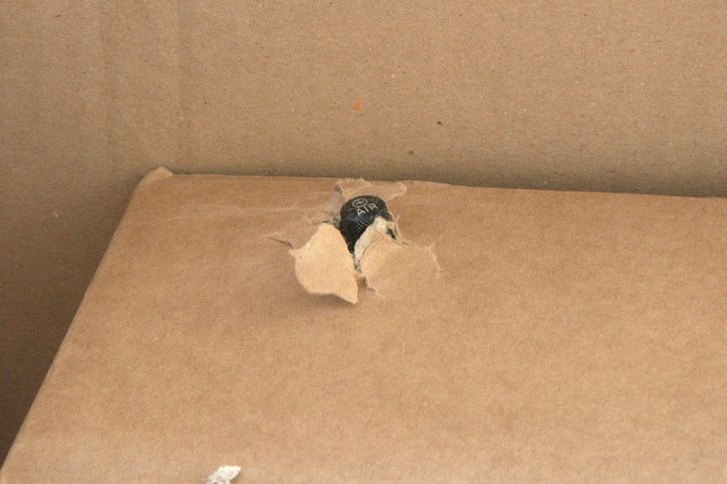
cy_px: 242
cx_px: 364
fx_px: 6057
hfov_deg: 6.9
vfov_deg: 4.6
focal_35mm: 300
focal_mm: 200
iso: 1600
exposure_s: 1/1.6
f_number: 25
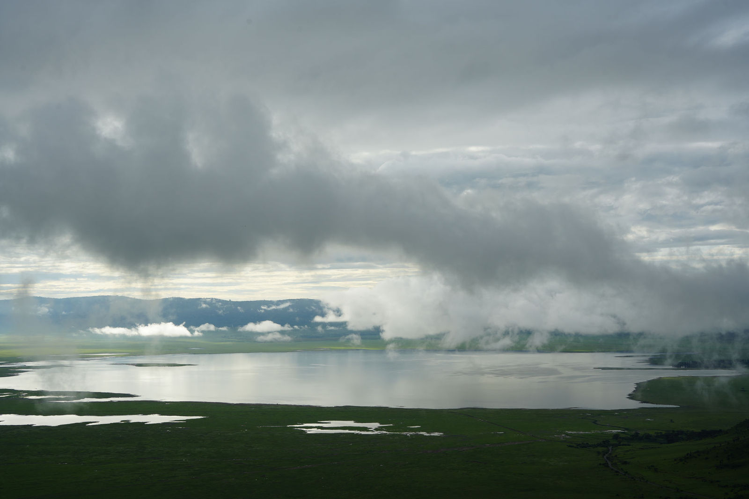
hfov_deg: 38.2
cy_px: 250
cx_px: 374
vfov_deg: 26.0
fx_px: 1082
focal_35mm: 52
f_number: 11
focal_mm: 52
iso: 100
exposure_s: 1/160
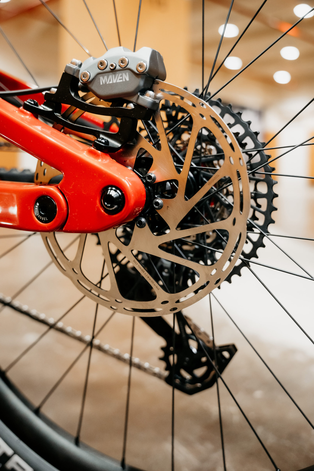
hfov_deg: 37.9
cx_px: 157
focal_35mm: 35
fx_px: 458
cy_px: 236
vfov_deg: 54.4
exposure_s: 1/125
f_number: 2.8
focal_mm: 35
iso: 1600
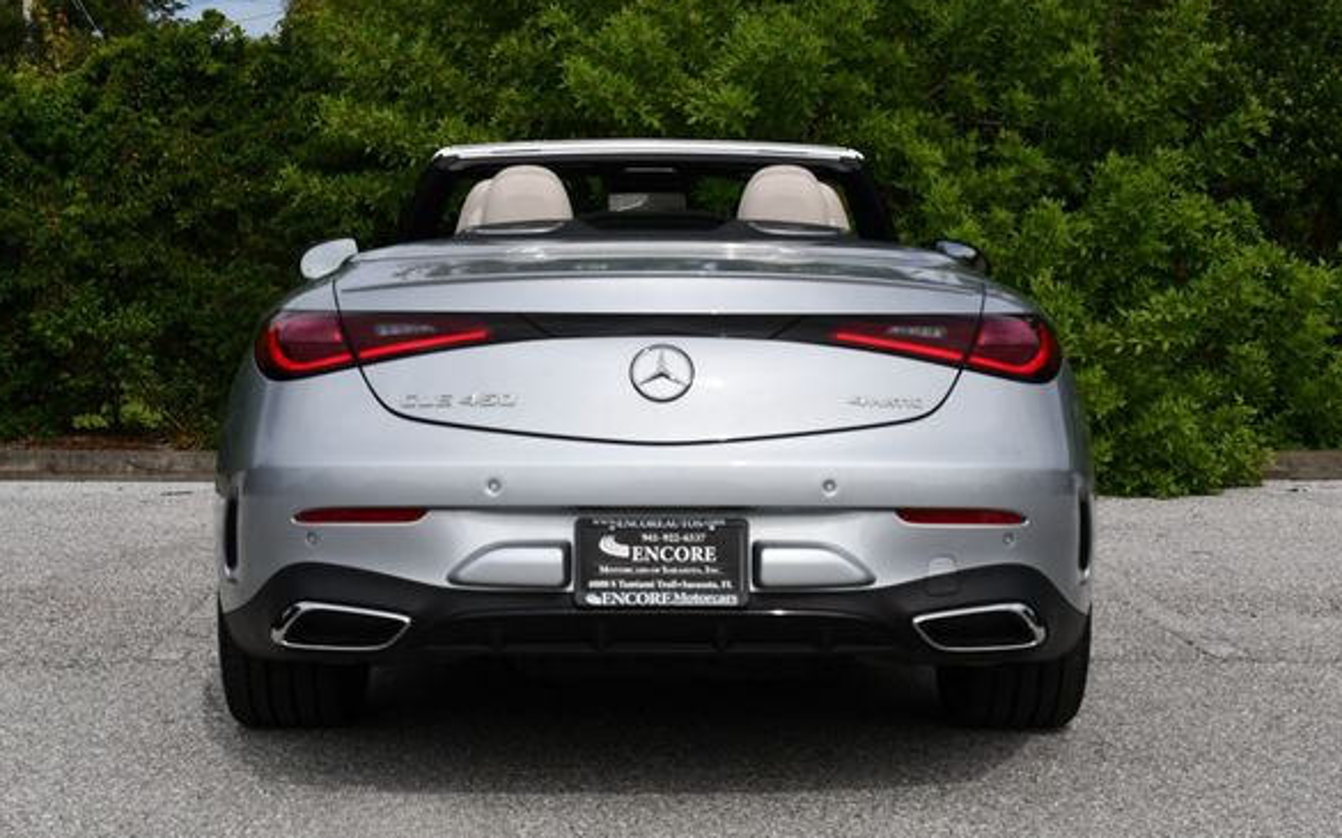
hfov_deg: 30.6
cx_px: 654
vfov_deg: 19.4
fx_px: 2449
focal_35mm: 67
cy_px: 372
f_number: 9
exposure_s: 1/320
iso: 100
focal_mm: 30
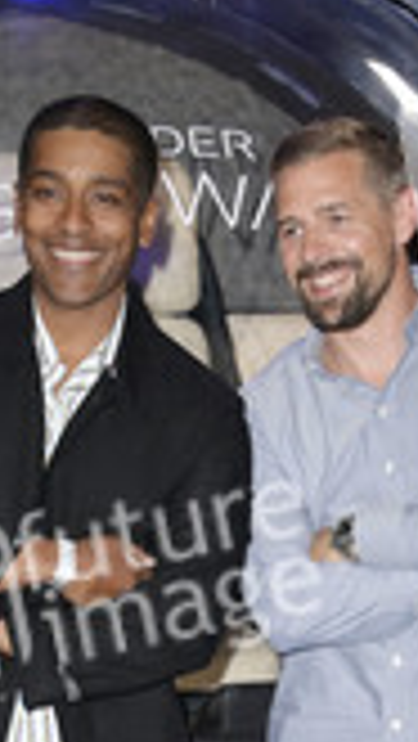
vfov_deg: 15.8
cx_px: 220
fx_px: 2597
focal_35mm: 132
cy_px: 814
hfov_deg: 9.2
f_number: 5.6
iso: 1000
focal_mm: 52
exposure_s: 1/200
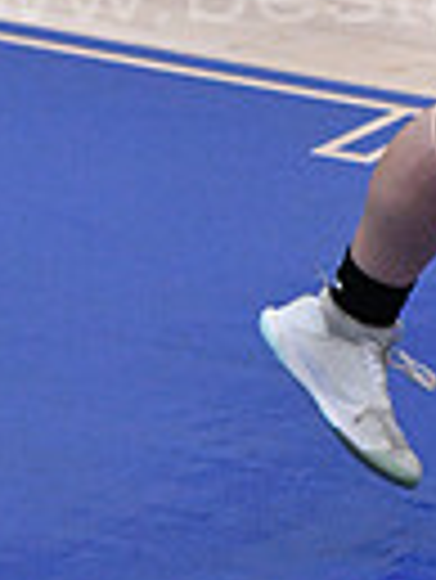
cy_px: -495
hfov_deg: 1.8
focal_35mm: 812
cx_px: 609
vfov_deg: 2.4
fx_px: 13617
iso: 6400
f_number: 3.2
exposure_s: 1/1250
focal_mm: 125
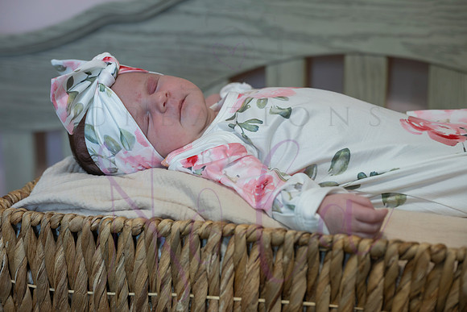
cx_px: 228
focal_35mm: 66
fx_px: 852
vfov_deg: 20.7
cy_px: 152
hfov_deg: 30.6
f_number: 4.5
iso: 3200
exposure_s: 1/320
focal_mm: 63
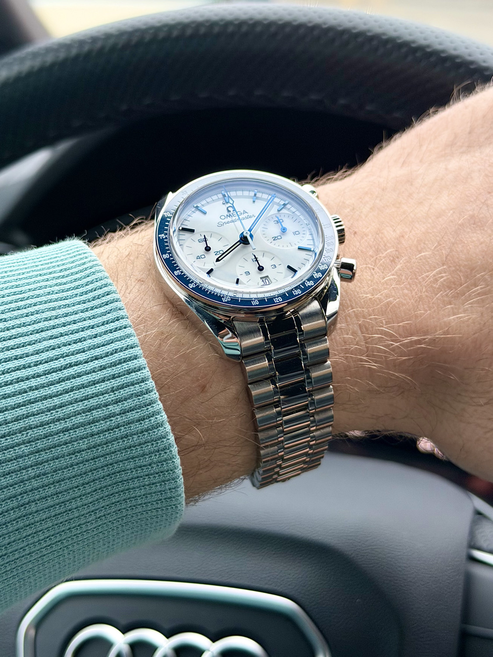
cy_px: 328
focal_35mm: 48
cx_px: 246
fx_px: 911
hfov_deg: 30.3
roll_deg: -2.8
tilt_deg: -18.5
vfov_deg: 39.7
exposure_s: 1/50
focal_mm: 6.76
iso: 200
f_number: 1.78
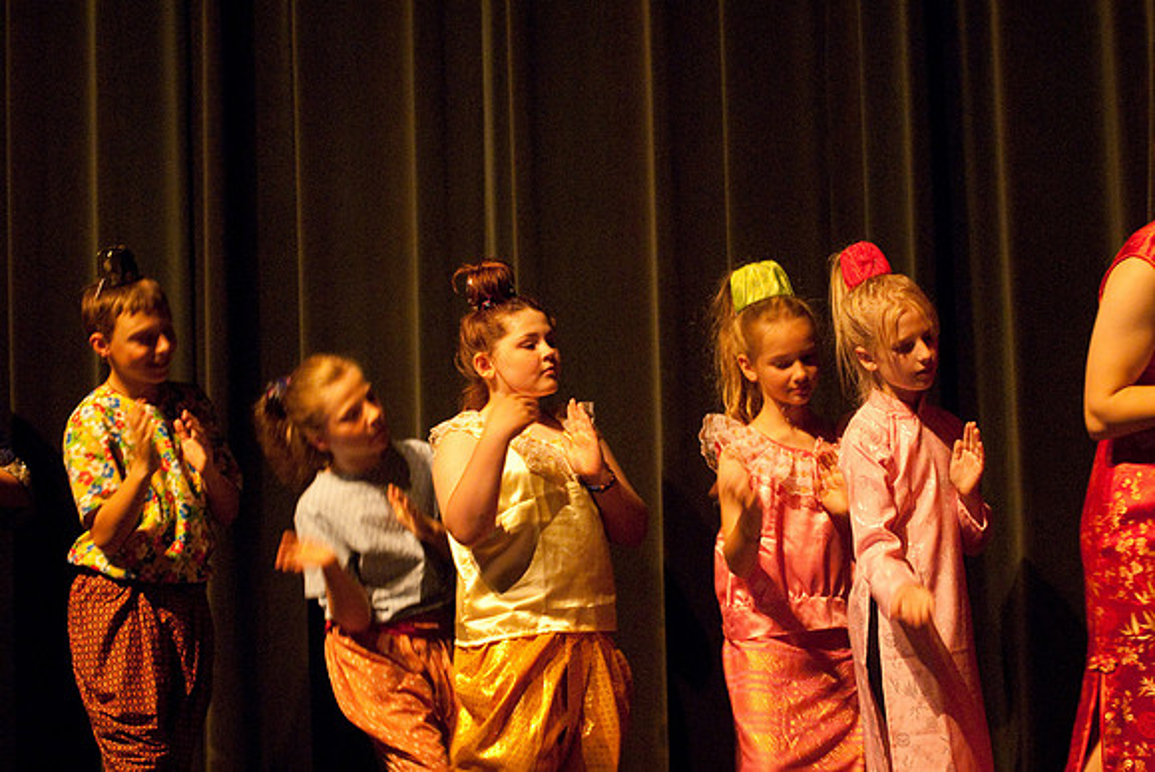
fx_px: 3854
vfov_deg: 11.4
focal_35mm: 120
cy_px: 386
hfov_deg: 17.0
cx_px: 578
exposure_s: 1/50
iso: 1000
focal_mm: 80
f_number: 2.8
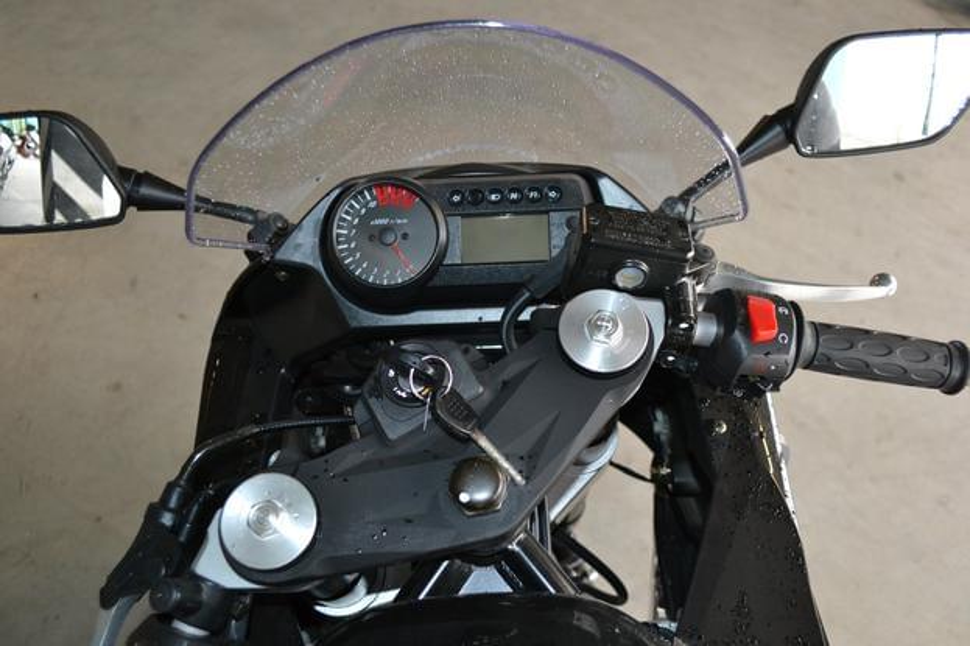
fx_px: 889
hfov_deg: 57.2
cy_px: 323
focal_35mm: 33
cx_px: 485
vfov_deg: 39.9
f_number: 3.8
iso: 720
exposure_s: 1/60
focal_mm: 22
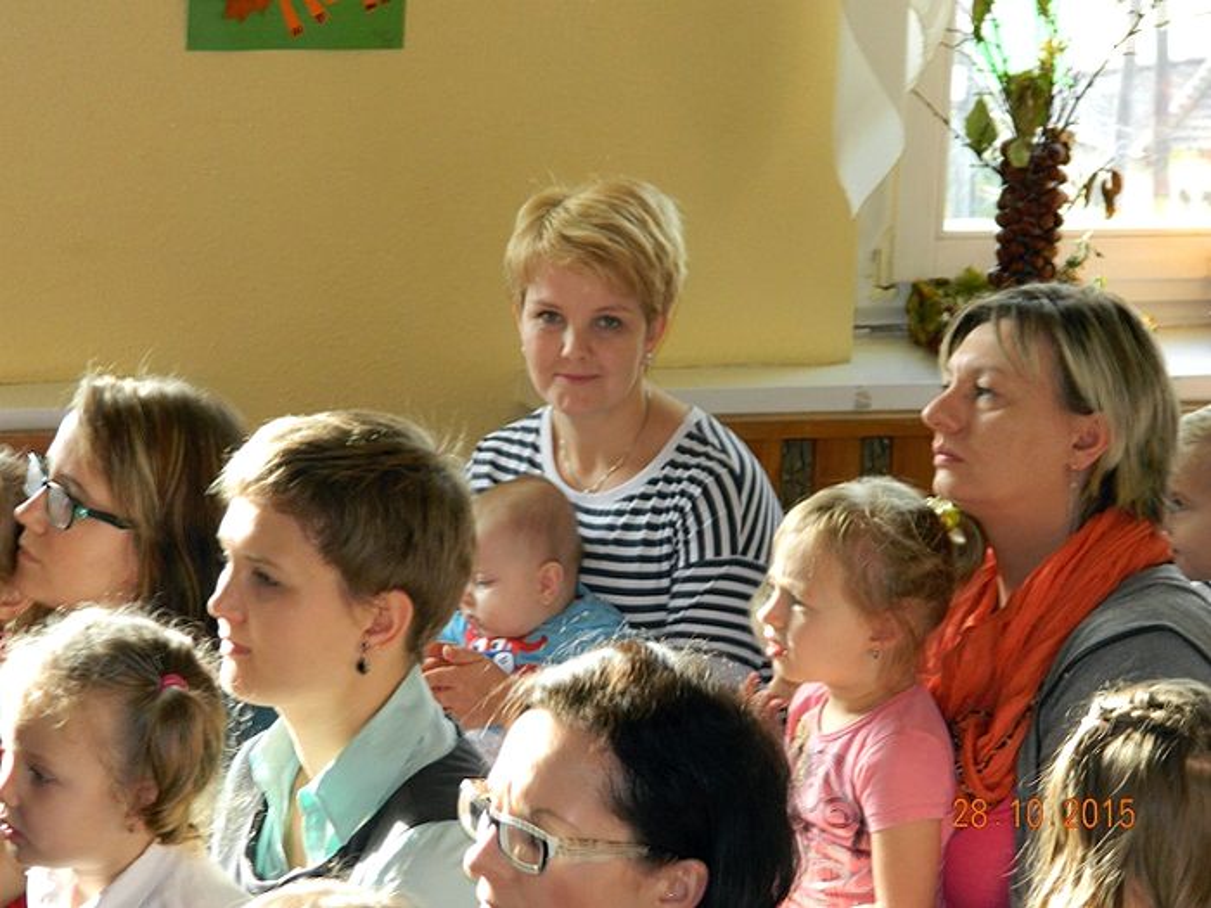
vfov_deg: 11.5
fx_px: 4513
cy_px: 454
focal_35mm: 129
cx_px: 606
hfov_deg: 15.3
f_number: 4.7
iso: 140
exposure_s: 1/30
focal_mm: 23.2
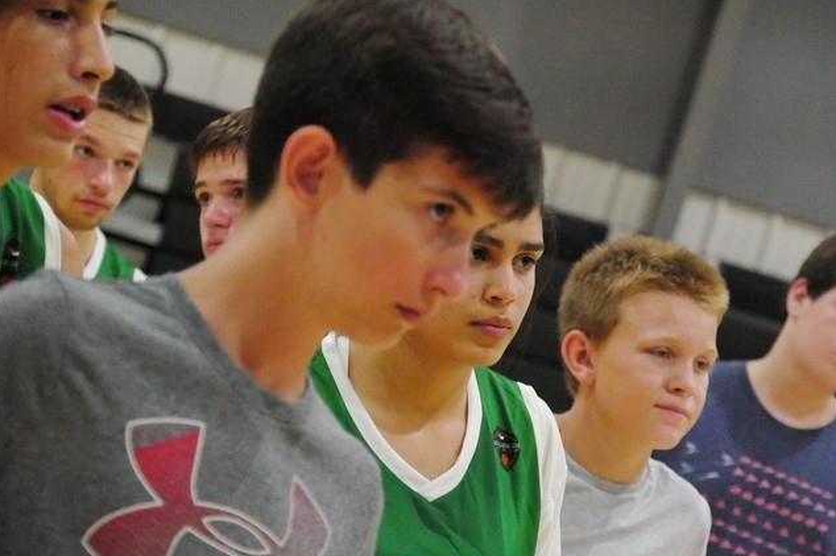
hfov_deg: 12.1
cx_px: 417
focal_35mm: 170
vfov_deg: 8.1
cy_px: 314
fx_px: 3946
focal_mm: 81
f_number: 5.4
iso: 12800
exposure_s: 1/320
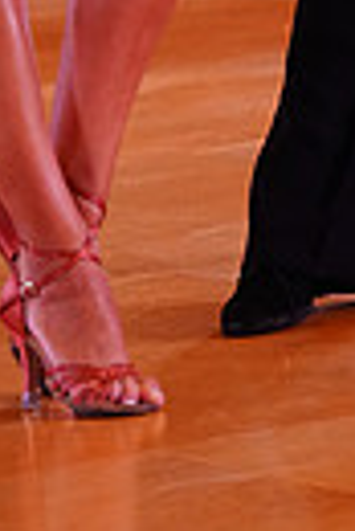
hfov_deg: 3.2
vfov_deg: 4.6
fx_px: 6446
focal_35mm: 437
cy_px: -588
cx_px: 280
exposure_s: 1/160
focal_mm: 98
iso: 2000
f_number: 4
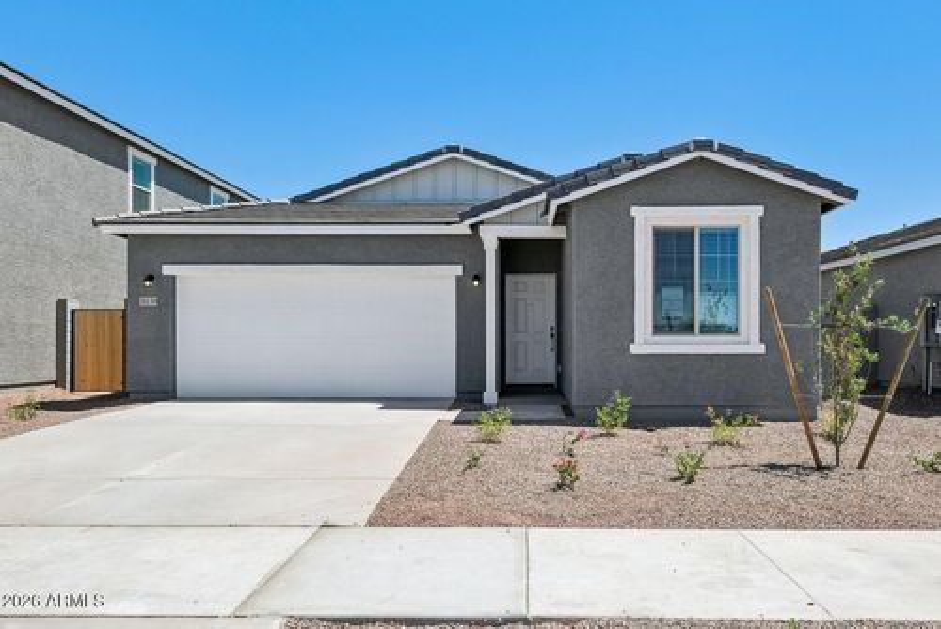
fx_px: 445
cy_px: 314
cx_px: 470
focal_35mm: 17
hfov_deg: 93.2
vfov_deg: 70.5
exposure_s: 1/1250
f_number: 8
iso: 400
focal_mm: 11.5
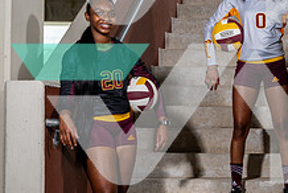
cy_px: 114
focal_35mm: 101
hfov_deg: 19.0
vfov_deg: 13.6
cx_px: 347
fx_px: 809
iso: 100
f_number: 8
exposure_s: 1/125
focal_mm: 38
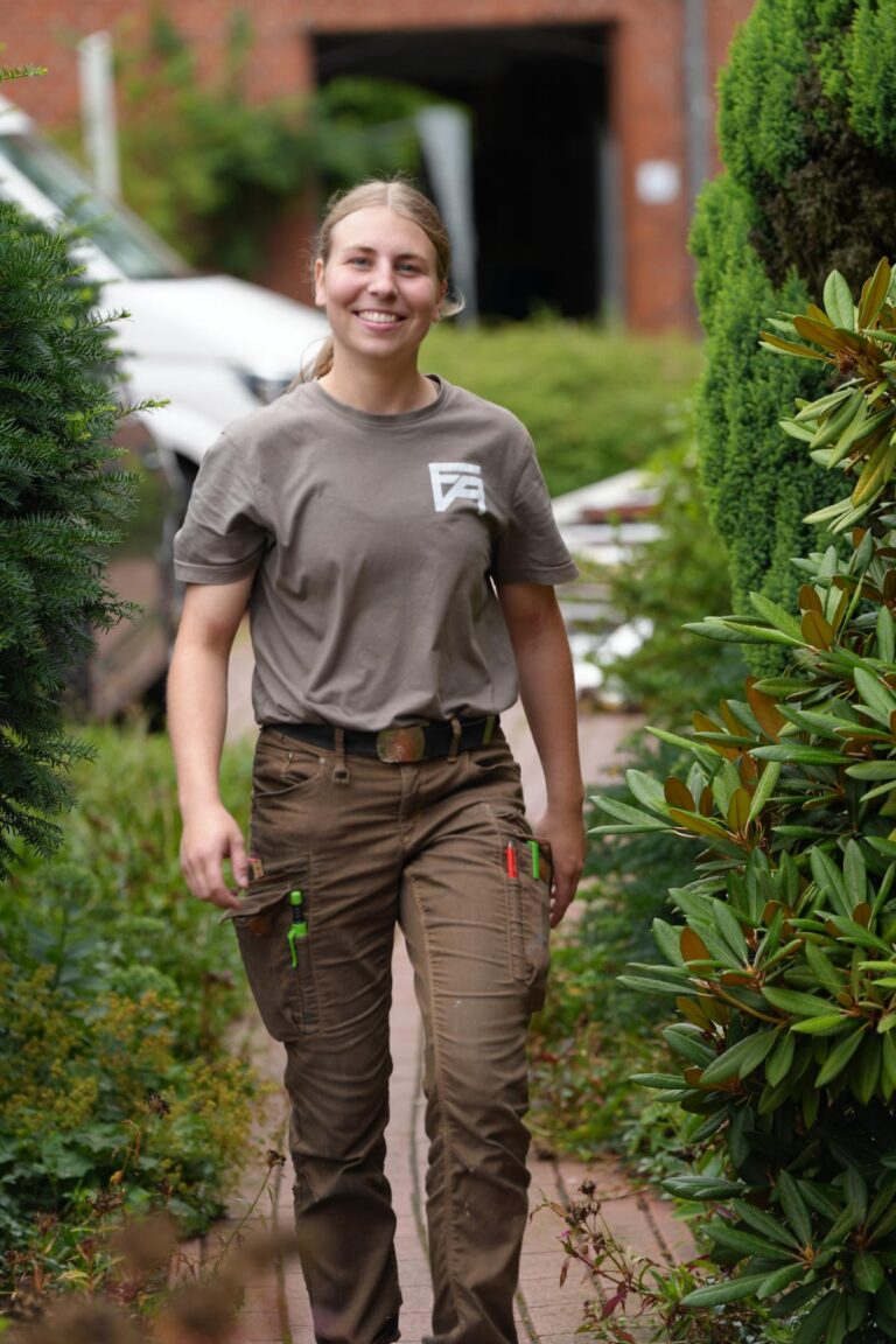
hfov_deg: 8.4
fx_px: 6122
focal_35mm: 164
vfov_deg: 12.5
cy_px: 672
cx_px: 448
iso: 160
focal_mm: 164
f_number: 4
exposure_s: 1/200
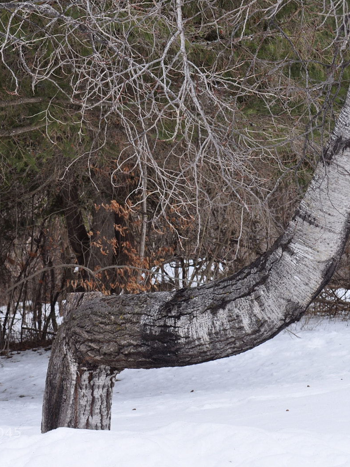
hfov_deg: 12.4
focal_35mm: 120
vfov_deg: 16.5
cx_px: 143
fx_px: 1614
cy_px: 233
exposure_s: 1/125
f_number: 9
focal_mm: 55
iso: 200
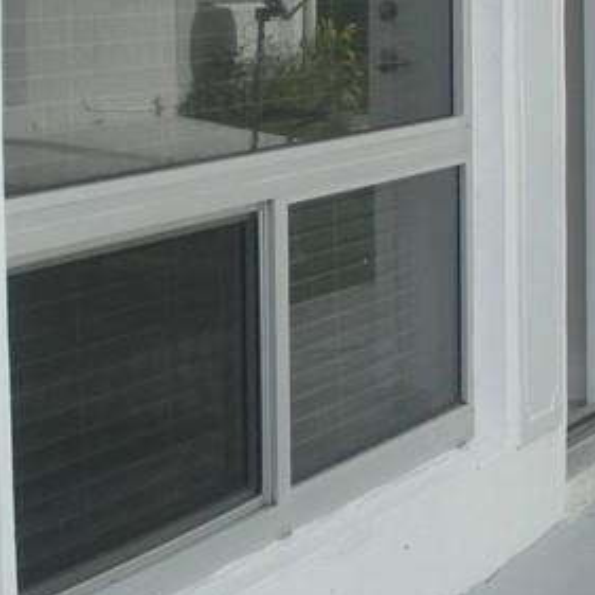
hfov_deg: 14.9
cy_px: -4
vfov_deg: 14.8
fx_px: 2256
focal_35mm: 116
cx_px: 466
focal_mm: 6.3
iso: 88
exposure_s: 1/844
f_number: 3.5
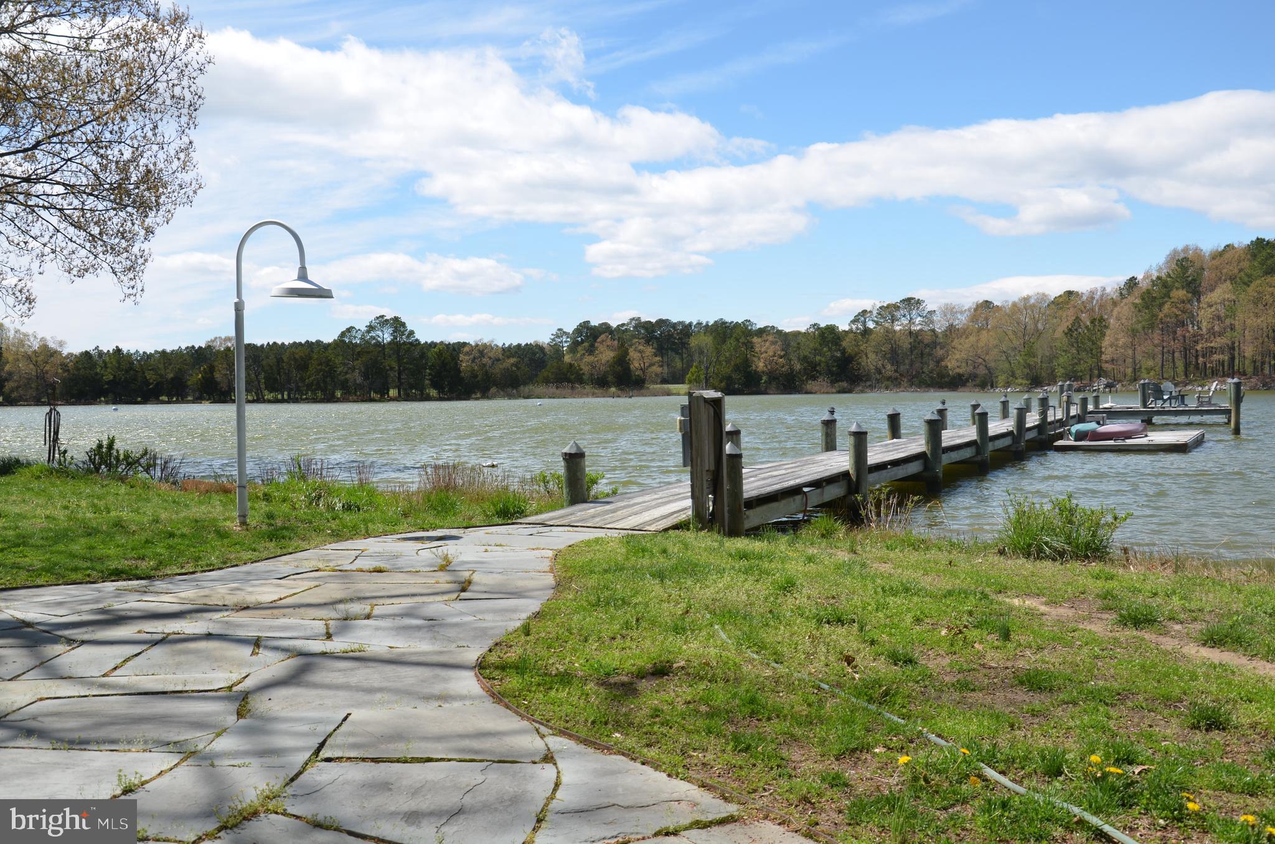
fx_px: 1272
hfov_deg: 53.2
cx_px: 638
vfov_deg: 36.7
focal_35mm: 36
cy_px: 422
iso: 100
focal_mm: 24
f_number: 8
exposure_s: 1/250
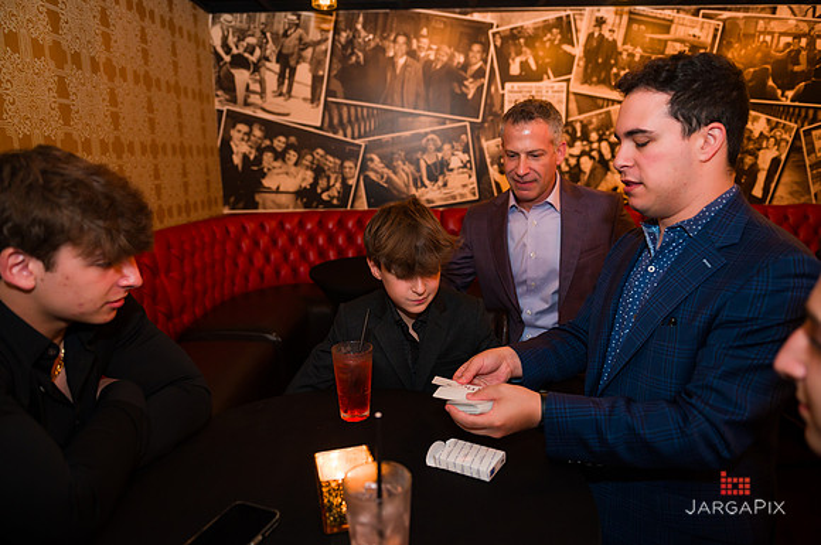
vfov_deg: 52.8
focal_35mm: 24
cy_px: 273
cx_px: 411
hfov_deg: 73.6
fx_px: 548
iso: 1250
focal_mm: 24
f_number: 3.2
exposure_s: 1/200
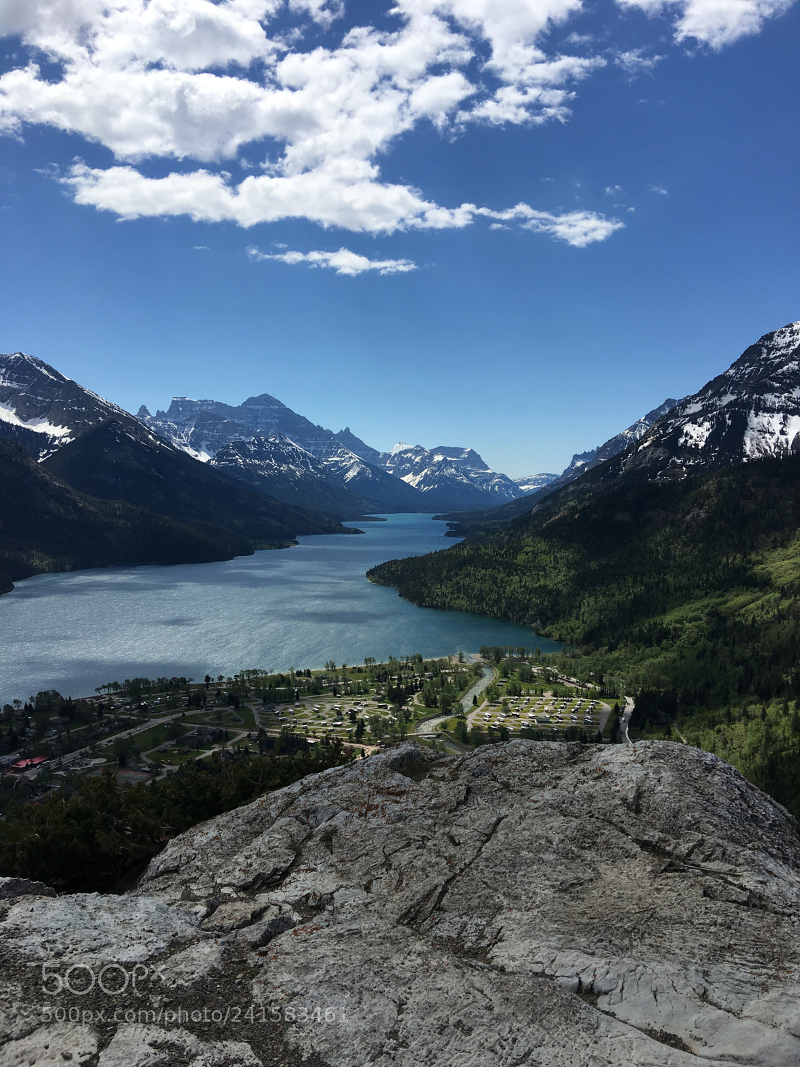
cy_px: 534
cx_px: 400
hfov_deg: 48.2
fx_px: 894
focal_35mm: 29
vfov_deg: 61.7
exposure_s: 1/2959
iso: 25
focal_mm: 4.15
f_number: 2.2
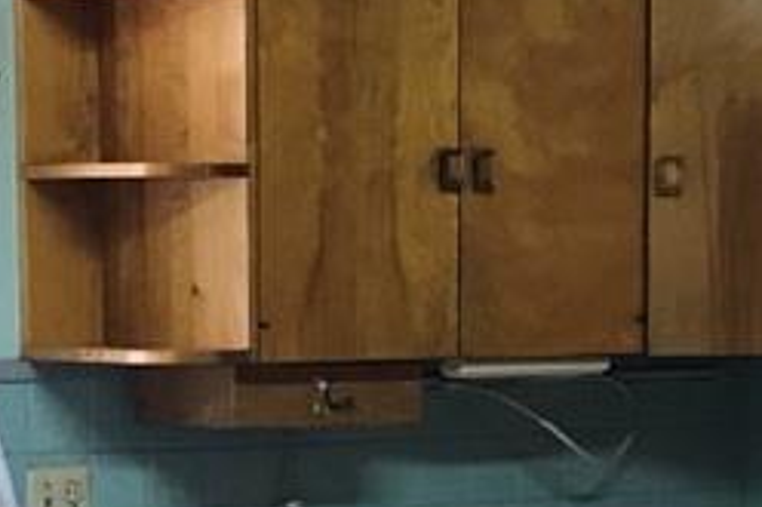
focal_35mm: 176
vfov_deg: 7.6
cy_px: 854
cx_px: 399
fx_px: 3723
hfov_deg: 11.7
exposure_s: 1/15
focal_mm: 3.99
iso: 40
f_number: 1.8
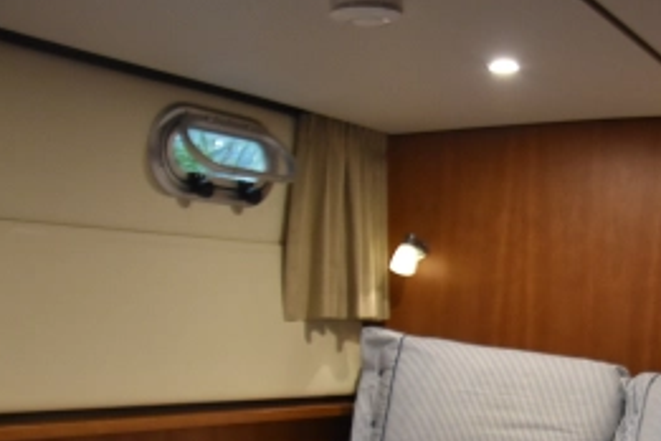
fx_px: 1047
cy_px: 414
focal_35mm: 57
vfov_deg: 23.0
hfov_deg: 33.0
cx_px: 610
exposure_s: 1/60
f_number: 4
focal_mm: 18
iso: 2000
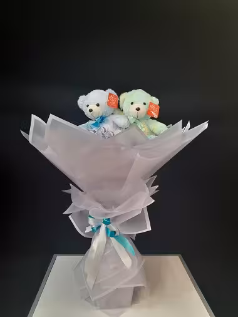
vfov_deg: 67.3
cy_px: 158
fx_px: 238
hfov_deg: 53.1
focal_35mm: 26
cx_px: 119
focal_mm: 3.98
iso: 250
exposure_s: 1/50
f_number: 1.8
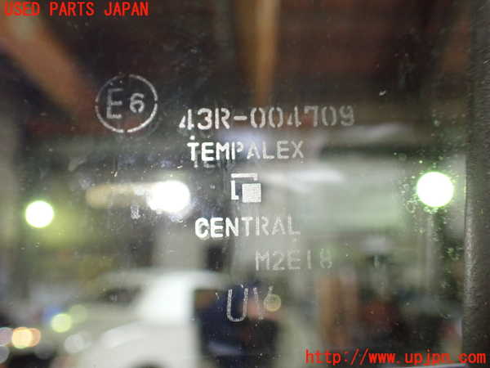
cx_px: 245
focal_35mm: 30
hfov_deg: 60.0
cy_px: 184
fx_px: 425
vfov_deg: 46.8
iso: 640
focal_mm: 5.4
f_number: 2.3
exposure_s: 1/125
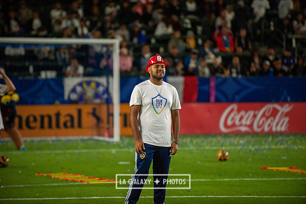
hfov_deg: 10.3
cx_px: 153
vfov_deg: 6.9
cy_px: 102
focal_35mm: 200
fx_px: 1699
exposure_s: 1/2500
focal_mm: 200
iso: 3200
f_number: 2.8
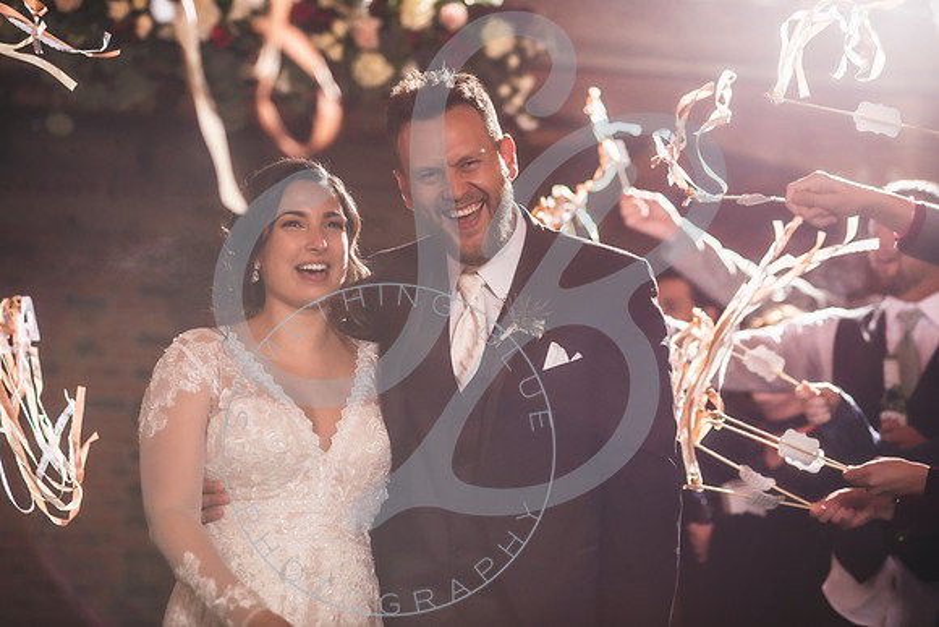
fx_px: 2217
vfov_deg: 16.1
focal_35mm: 85
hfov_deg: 23.9
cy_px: 314
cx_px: 470
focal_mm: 85
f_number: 2.8
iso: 640
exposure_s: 1/200
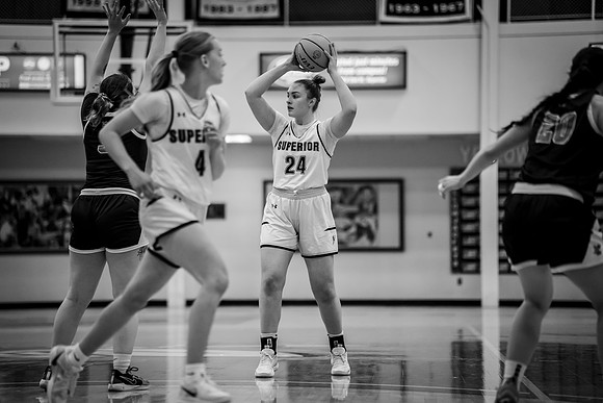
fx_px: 2611
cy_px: 202
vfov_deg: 8.8
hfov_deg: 13.2
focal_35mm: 156
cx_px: 302
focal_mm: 150
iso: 1600
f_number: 2.8
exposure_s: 1/640
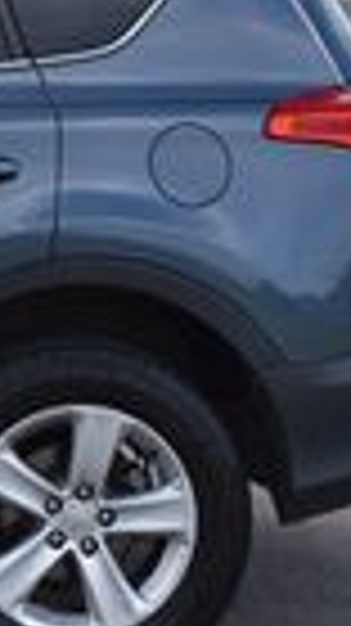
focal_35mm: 159
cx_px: -468
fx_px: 2636
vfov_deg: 13.2
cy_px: -92
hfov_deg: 7.2
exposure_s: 1/250
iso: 220
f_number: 5.6
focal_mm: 22
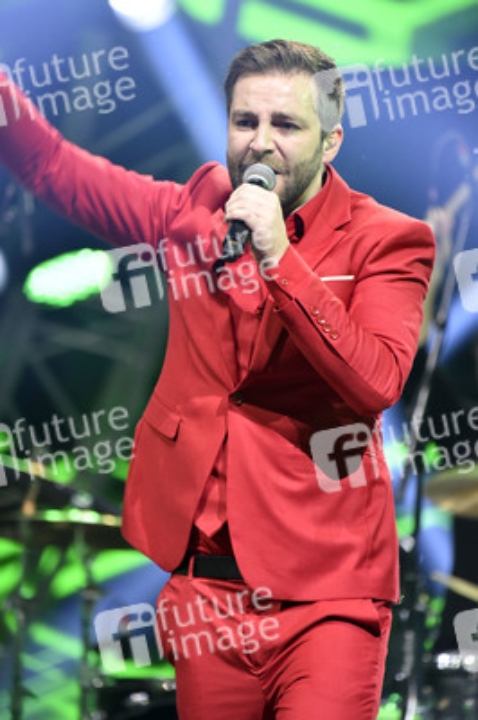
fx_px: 8977
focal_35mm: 450
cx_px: 239
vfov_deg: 4.6
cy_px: 360
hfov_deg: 3.0
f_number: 5.6
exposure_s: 1/125
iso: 2000
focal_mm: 450
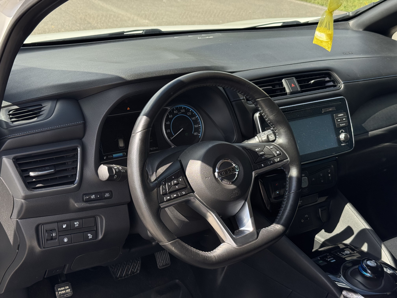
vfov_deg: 30.3
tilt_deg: -21.2
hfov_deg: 39.7
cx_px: 198
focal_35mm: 48
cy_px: 149
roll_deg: -0.4
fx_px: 550
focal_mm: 6.76
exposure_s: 1/1027
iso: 64
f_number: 1.78
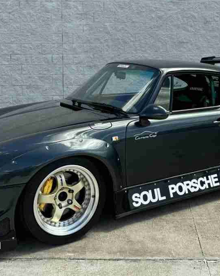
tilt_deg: -5.2
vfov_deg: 36.8
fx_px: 407
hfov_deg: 30.2
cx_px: 133
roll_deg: +0.3
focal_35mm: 50
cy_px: 85
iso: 80
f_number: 1.78
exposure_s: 1/853
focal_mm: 6.76
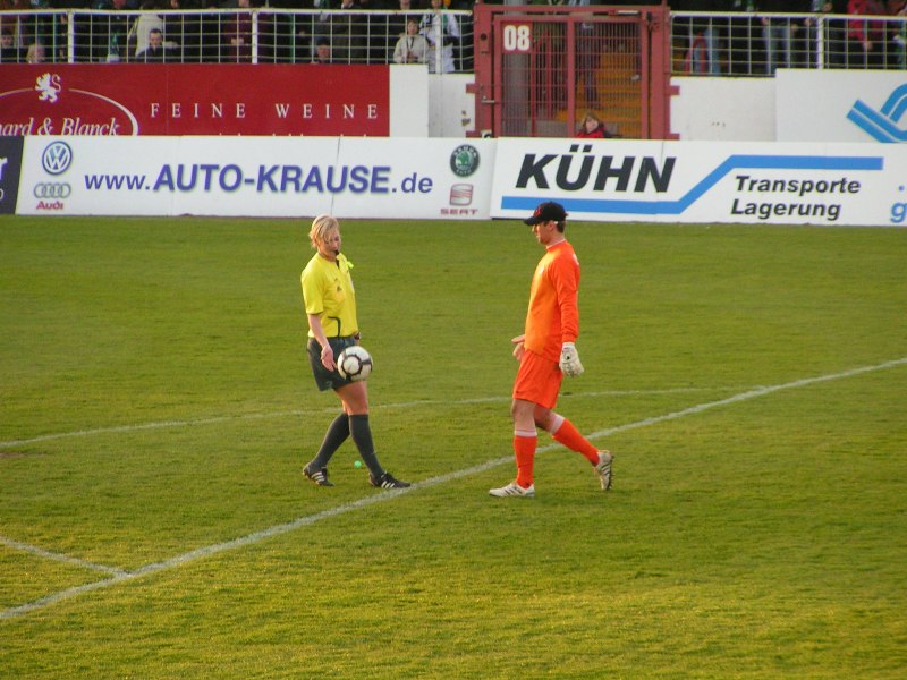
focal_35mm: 283
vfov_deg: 5.3
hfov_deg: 7.0
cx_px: 454
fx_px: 7415
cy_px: 340
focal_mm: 43.3
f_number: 3.5
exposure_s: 1/250
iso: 200
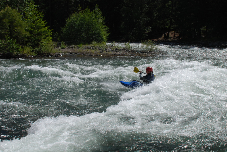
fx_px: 246
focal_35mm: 39
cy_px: 76
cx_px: 114
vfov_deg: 34.3
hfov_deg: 49.5
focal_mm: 26
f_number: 9
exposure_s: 1/320
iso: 125
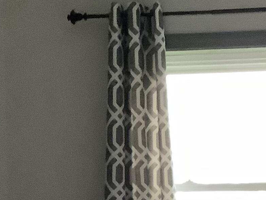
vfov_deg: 12.0
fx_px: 907
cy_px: 306
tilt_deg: -6.9
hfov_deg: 16.7
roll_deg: +0.8
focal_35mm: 118
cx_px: 151
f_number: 2.4
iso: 400
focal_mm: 3.3
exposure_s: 1/40
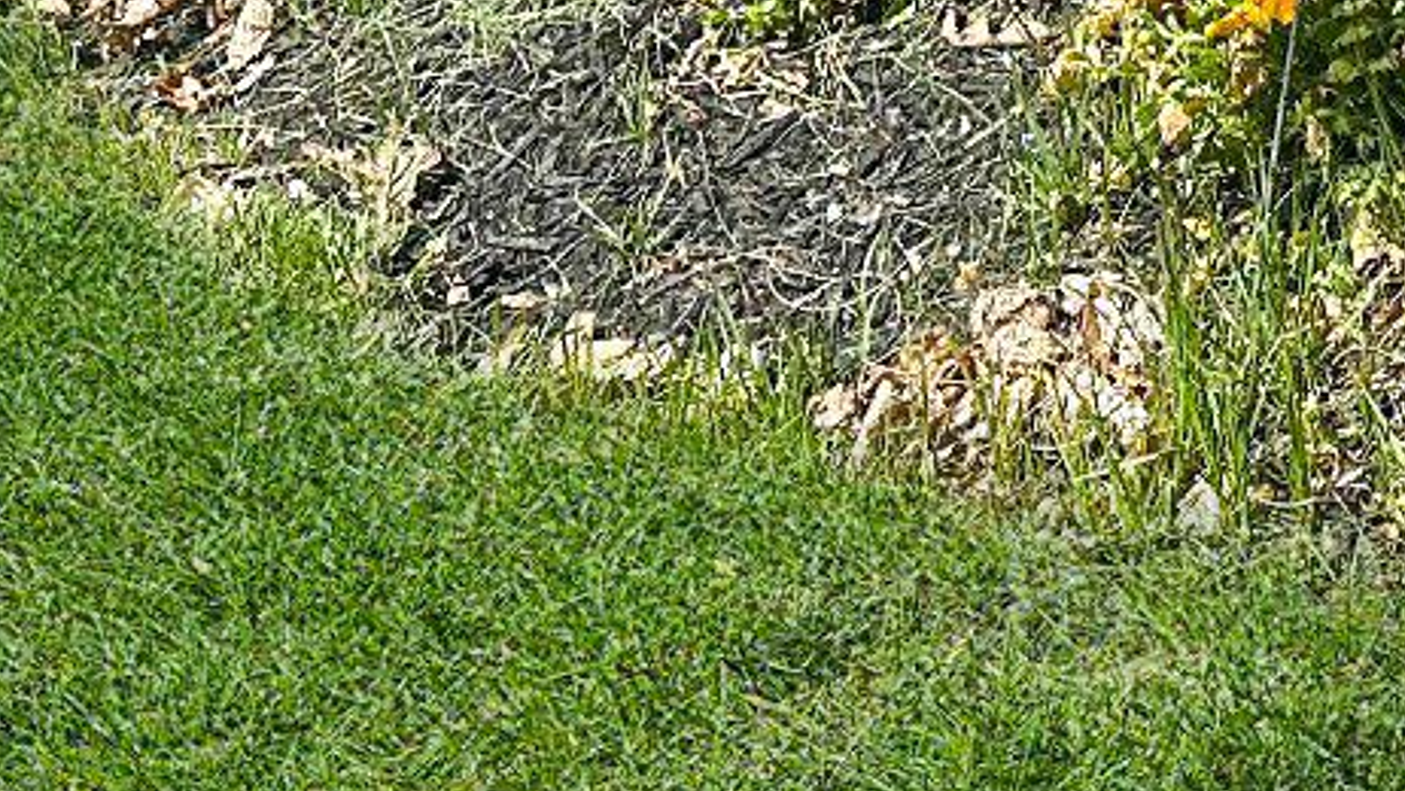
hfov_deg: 16.0
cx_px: 2430
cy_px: -1132
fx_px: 4322
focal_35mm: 116
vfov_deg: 9.3
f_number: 1.78
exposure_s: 1/3472
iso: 80
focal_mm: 6.86
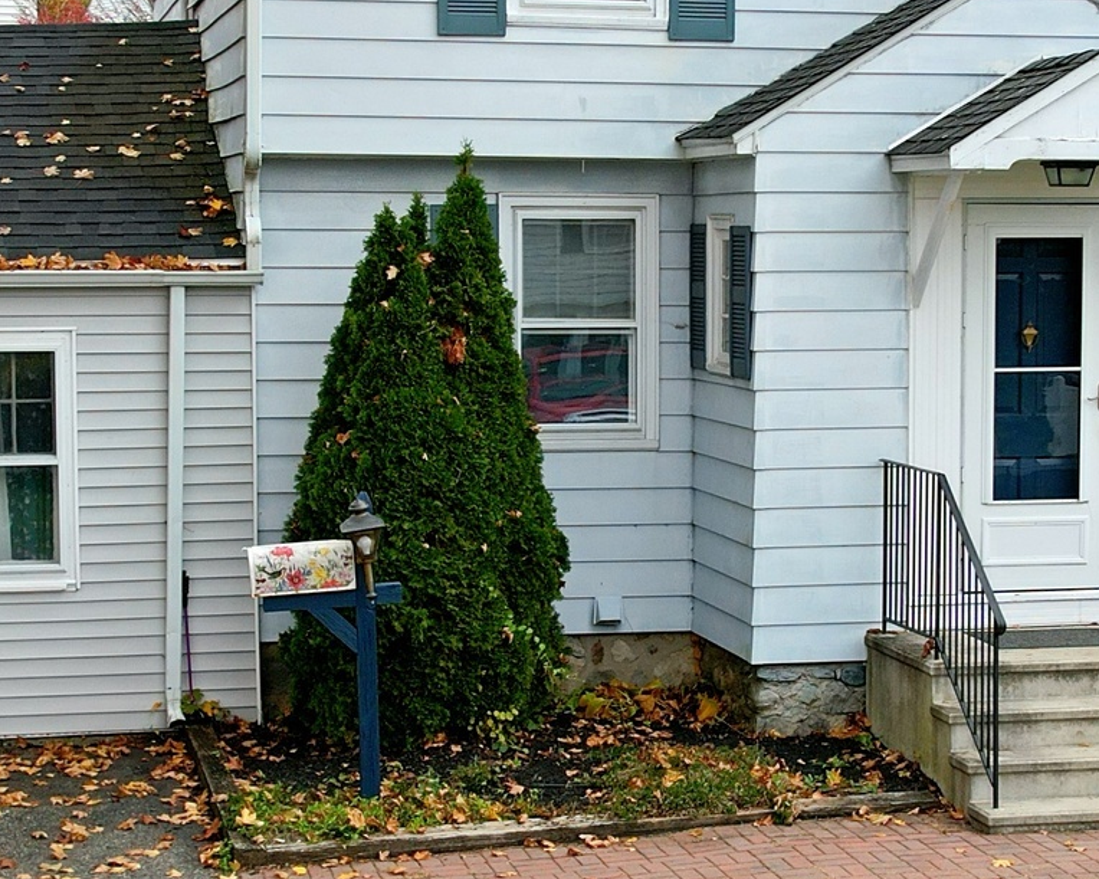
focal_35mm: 83
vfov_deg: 18.5
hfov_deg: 23.0
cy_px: 468
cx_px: 610
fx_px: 2699
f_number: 2.8
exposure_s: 1/640
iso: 100
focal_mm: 8.38
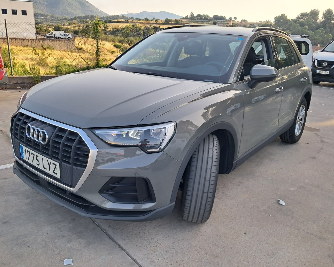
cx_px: 162
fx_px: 287
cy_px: 133
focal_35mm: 29
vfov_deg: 50.0
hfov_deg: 60.4
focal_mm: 4
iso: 50
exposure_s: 1/186
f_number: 1.8
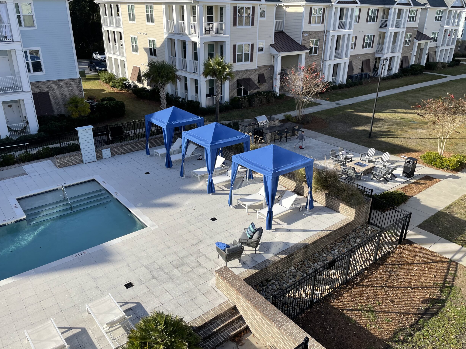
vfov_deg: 51.4
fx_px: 363
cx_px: 234
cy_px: 173
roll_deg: -0.5
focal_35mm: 27
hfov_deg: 65.3
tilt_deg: -23.7
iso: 32
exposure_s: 1/2564
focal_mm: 4.2
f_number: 1.6
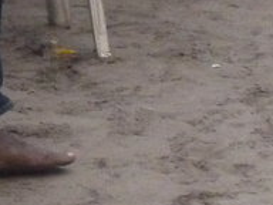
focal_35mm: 256
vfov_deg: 5.7
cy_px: -195
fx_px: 2019
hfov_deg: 7.6
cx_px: -102
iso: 800
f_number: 3.8
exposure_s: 1/25
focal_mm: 7.9
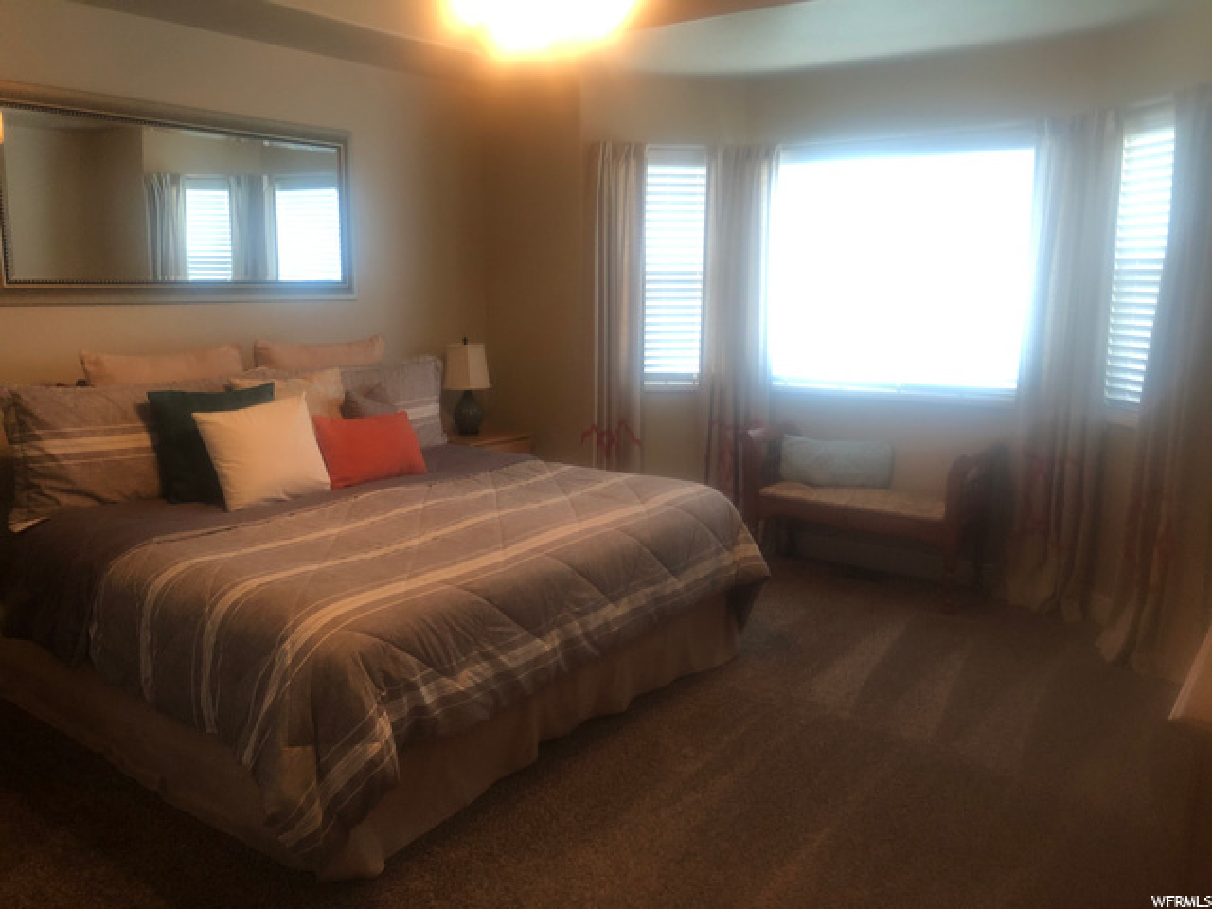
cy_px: 454
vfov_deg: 49.7
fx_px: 980
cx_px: 606
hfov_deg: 63.4
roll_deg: -0.2
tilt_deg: -10.5
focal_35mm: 28
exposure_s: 1/15
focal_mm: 3.99
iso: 64
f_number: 1.8
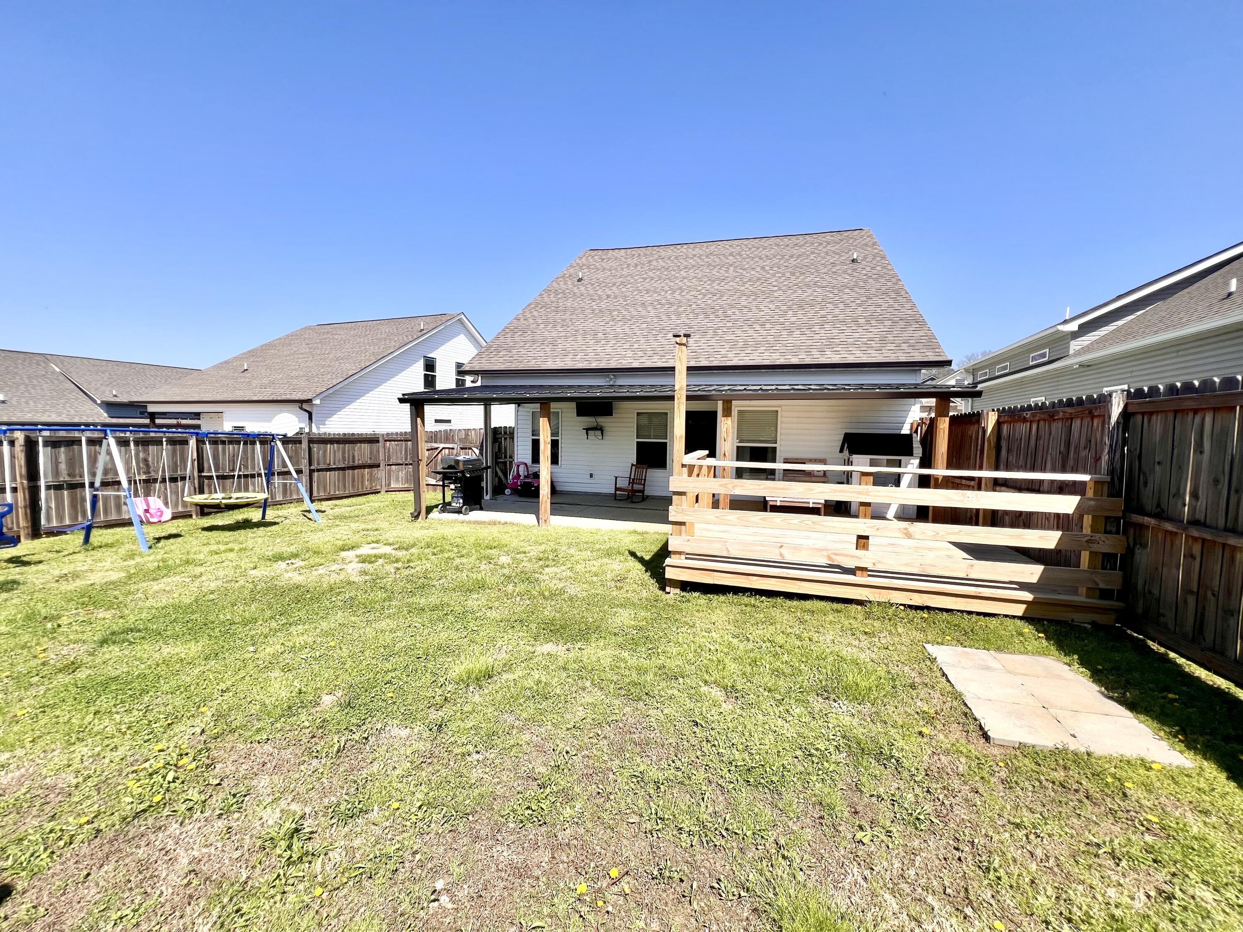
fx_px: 467
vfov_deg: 89.9
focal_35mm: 13
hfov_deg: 106.2
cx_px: 622
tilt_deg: -4.0
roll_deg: -0.4
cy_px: 466
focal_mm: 1.57
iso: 32
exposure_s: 1/1449
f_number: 1.8
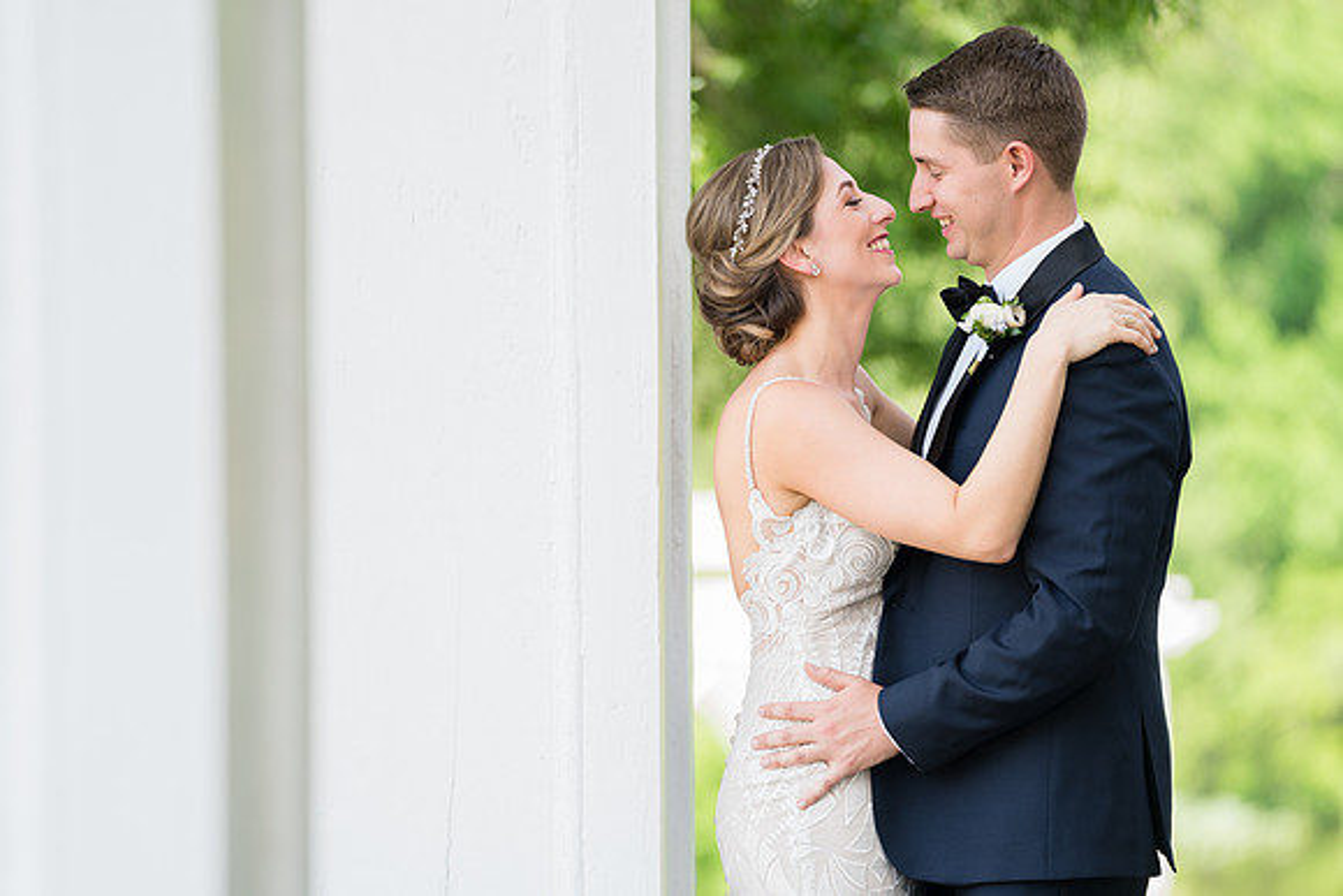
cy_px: 468
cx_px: 647
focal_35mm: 182
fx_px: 6787
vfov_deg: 7.6
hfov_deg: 11.3
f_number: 2.8
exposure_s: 1/200
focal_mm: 167
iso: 100
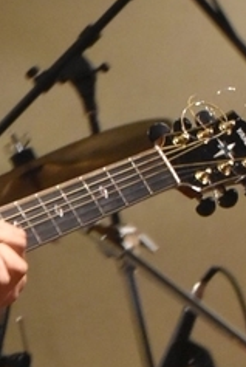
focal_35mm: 470
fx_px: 4796
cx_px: -73
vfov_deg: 4.4
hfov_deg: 2.9
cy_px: 218
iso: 2800
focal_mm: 62
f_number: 5
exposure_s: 1/60
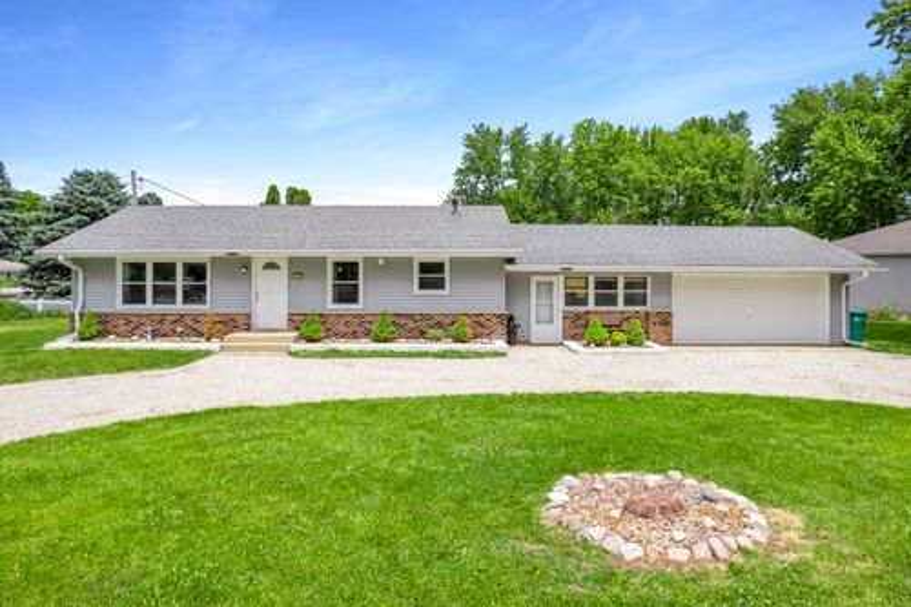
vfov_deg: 57.2
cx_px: 456
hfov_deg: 78.6
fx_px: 557
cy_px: 304
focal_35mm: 22
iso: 100
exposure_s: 1/2000
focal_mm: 8.38
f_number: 2.8
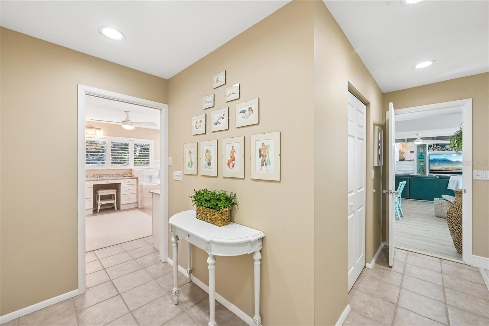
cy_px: 163
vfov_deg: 81.2
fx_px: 190
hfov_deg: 104.3
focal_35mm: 14
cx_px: 244
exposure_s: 1/25
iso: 400
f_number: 8
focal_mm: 14
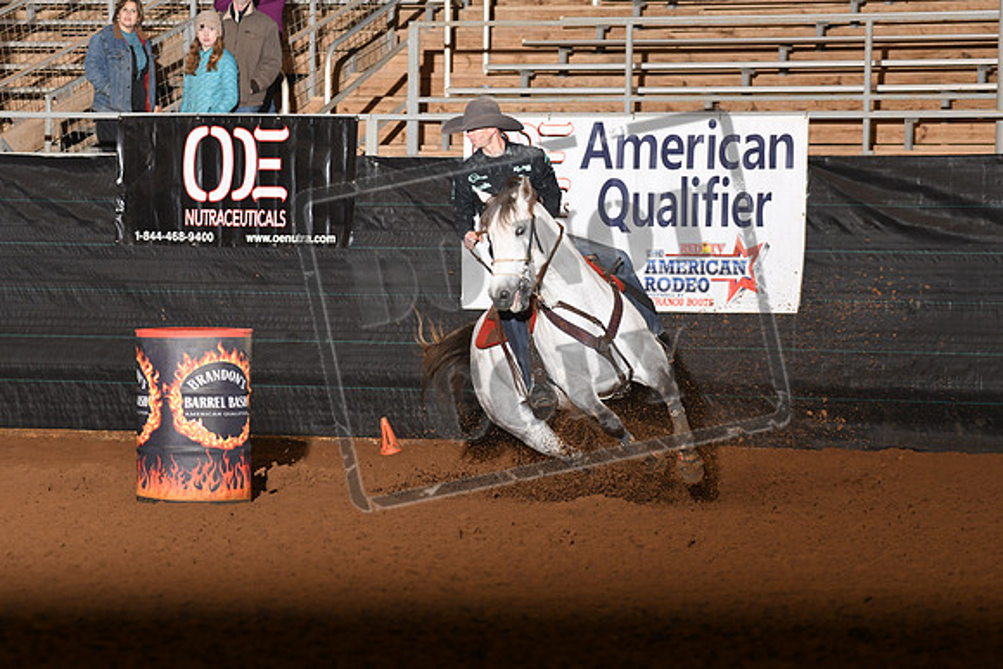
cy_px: 334
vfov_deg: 6.5
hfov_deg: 9.8
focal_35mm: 210
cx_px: 502
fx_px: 5852
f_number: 5.6
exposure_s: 1/250
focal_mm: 210
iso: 1000
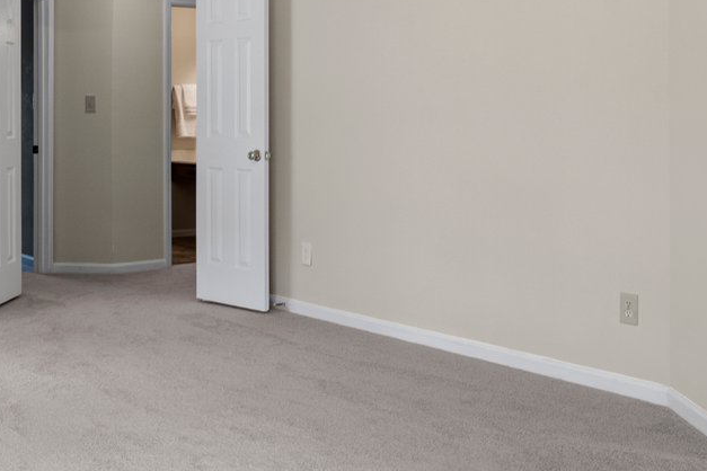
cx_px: 237
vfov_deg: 27.3
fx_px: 962
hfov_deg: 39.9
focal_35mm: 49
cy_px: 140
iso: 400
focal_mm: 15
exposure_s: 1/5
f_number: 7.1
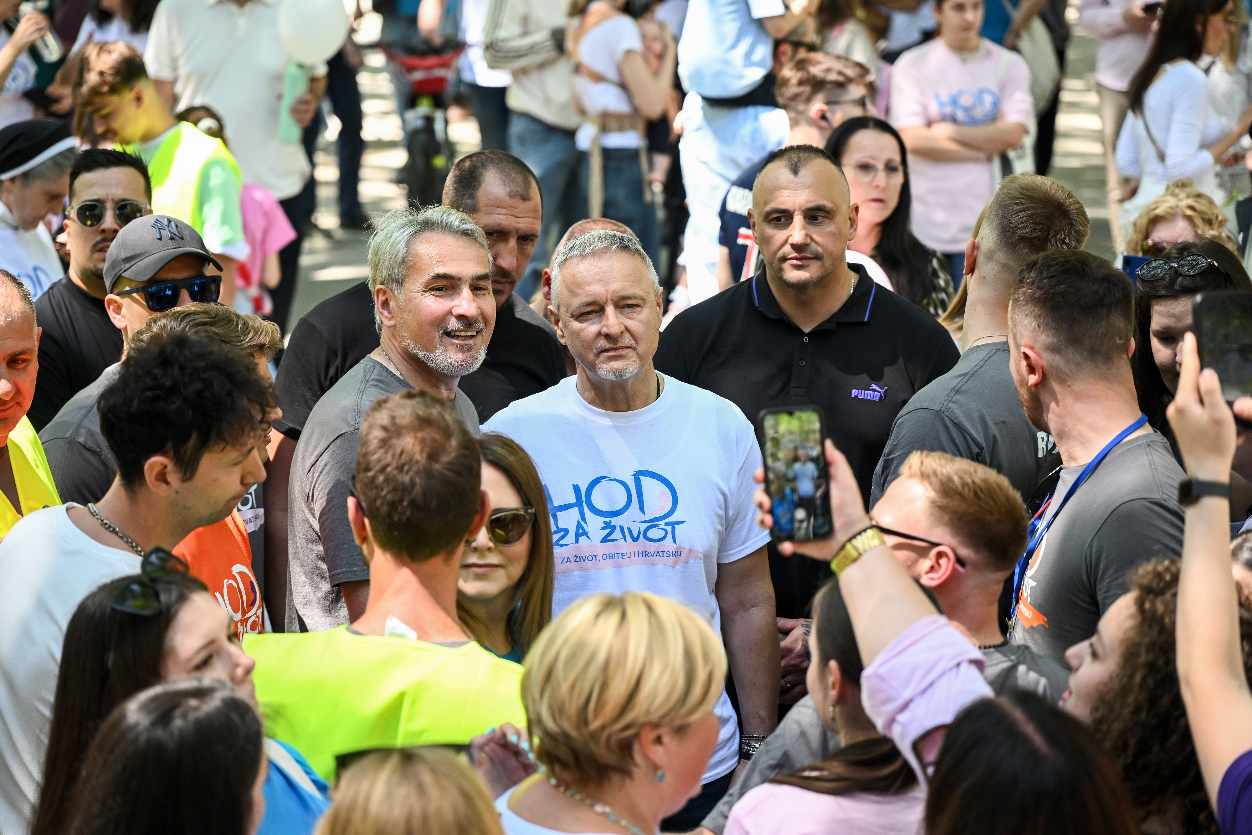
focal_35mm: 120
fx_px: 4173
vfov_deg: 11.4
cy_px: 418
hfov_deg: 17.1
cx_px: 626
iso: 640
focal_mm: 120
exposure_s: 1/640
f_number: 4
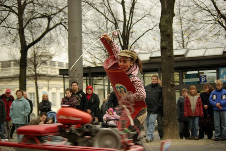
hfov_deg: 27.0
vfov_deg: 18.2
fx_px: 471
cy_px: 76
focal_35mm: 75
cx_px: 113
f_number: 4
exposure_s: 1/45
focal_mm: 50
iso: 400
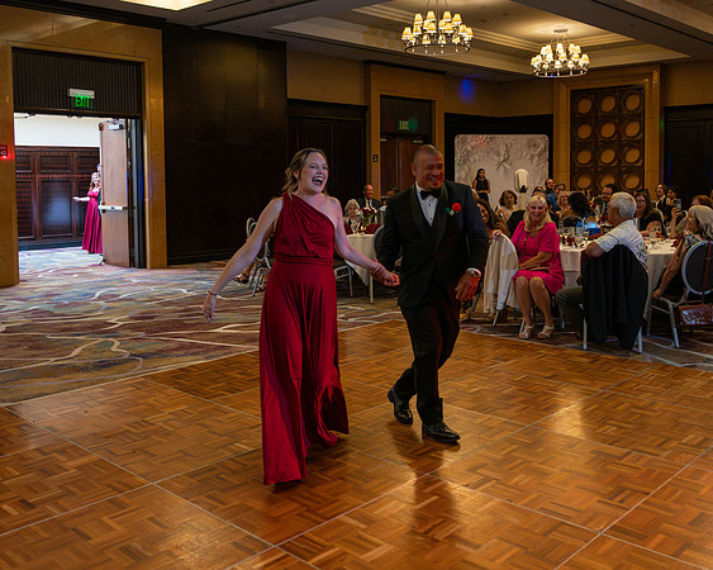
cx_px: 408
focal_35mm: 35
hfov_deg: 51.8
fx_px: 731
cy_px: 211
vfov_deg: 42.3
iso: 2500
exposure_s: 1/320
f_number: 2.8
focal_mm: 24
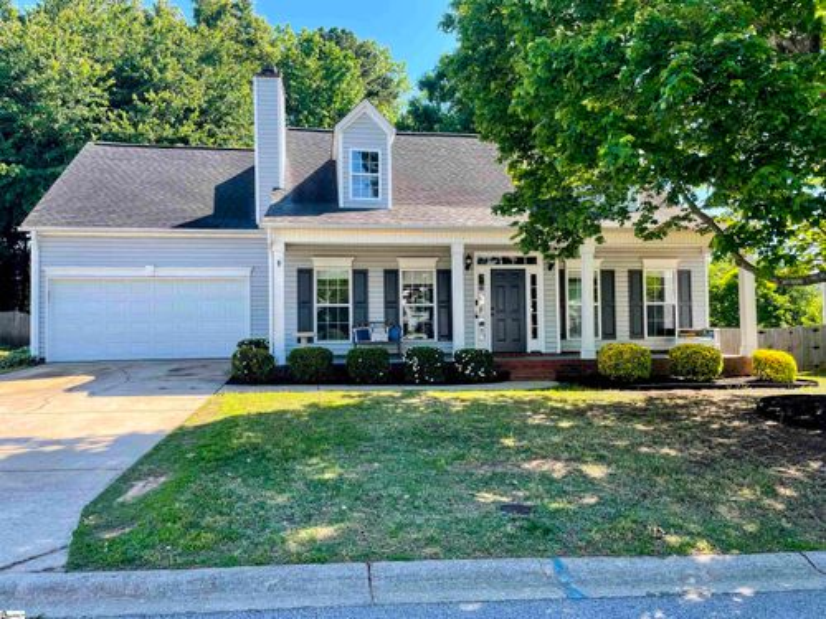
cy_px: 310
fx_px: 620
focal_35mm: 26
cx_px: 413
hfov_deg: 67.3
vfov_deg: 53.1
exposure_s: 1/647
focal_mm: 4.2
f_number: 1.6
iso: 32
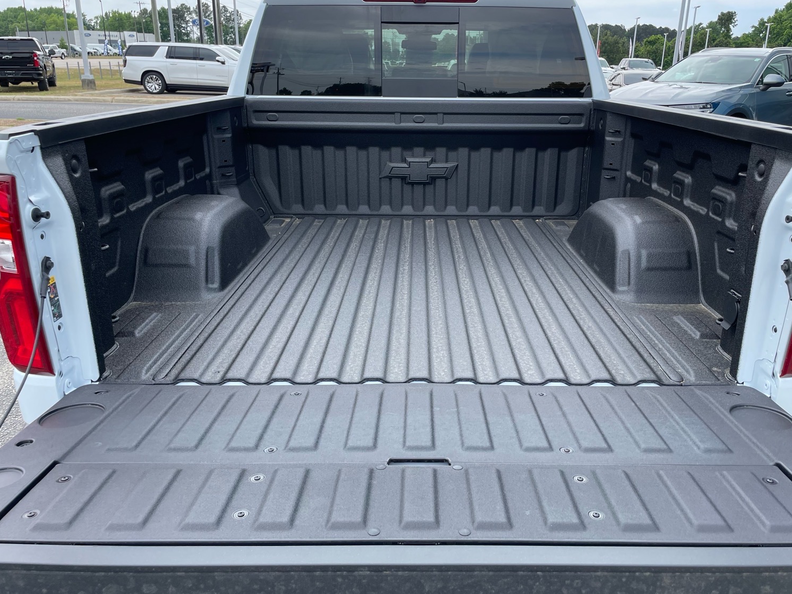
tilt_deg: -18.2
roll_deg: -1.1
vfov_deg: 49.7
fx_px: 641
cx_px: 417
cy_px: 279
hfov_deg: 63.4
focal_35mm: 28
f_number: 1.6
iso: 32
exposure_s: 1/861
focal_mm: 4.2
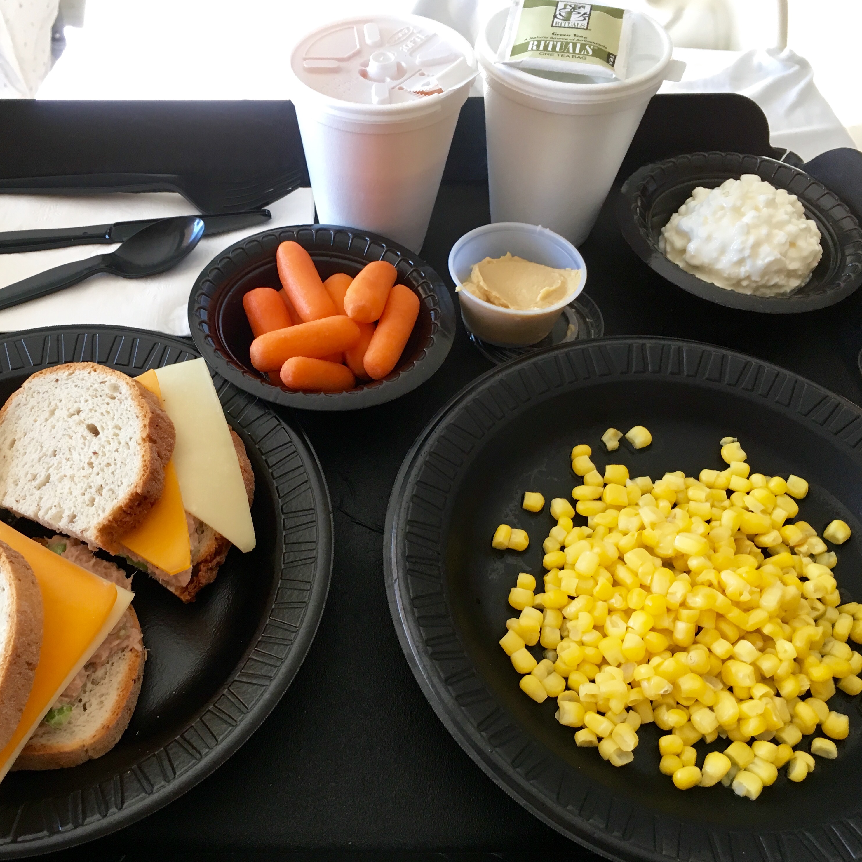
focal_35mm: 35
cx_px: 326
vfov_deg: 47.2
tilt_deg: -52.4
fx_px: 986
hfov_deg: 46.8
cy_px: 431
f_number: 2.2
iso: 40
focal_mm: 4.15
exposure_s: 1/30
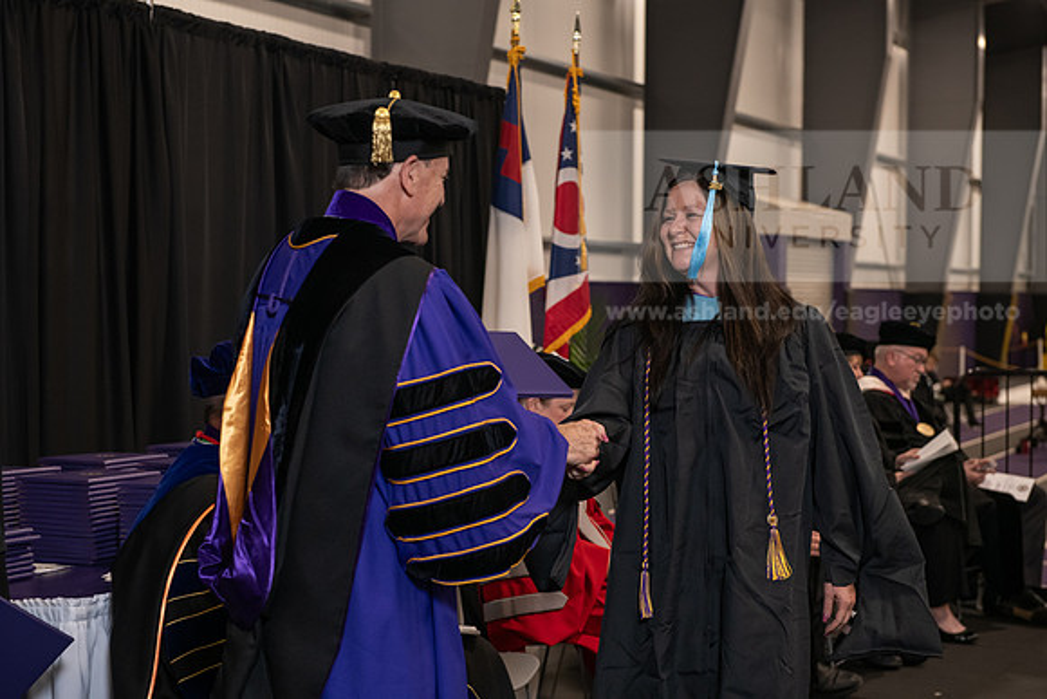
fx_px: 2036
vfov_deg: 19.5
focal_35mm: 70
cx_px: 524
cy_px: 350
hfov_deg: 28.8
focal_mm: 70
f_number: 5
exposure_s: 1/125
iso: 2000
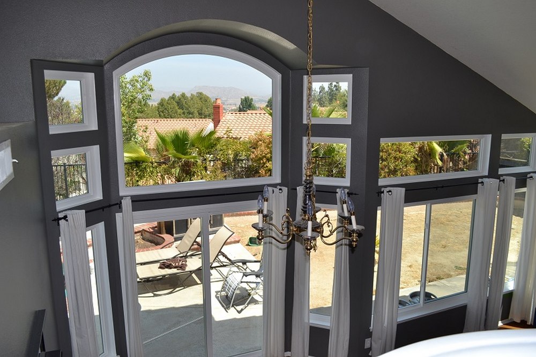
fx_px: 402
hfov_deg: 67.4
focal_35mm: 27
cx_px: 268
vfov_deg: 47.9
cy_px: 178
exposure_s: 1/200
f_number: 5.6
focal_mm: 18
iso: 100
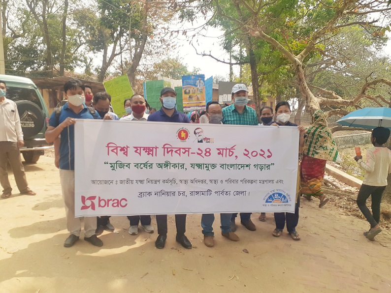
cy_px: 146
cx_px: 196
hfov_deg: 65.3
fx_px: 305
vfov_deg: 51.4
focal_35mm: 27
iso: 40
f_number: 1.9
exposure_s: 1/559
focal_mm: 3.6
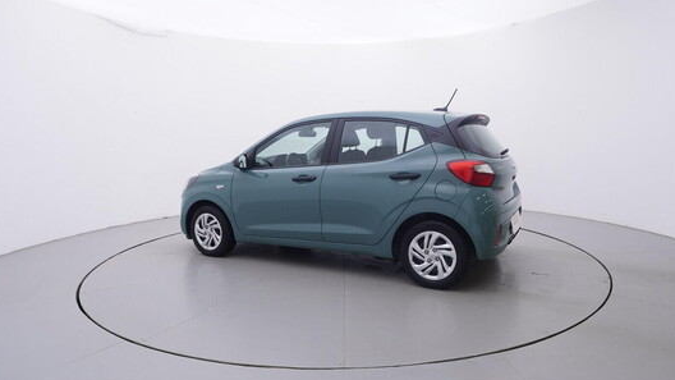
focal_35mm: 25
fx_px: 439
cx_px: 345
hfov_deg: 75.1
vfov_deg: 46.7
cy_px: 193
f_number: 5
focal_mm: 15
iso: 200
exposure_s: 1/80
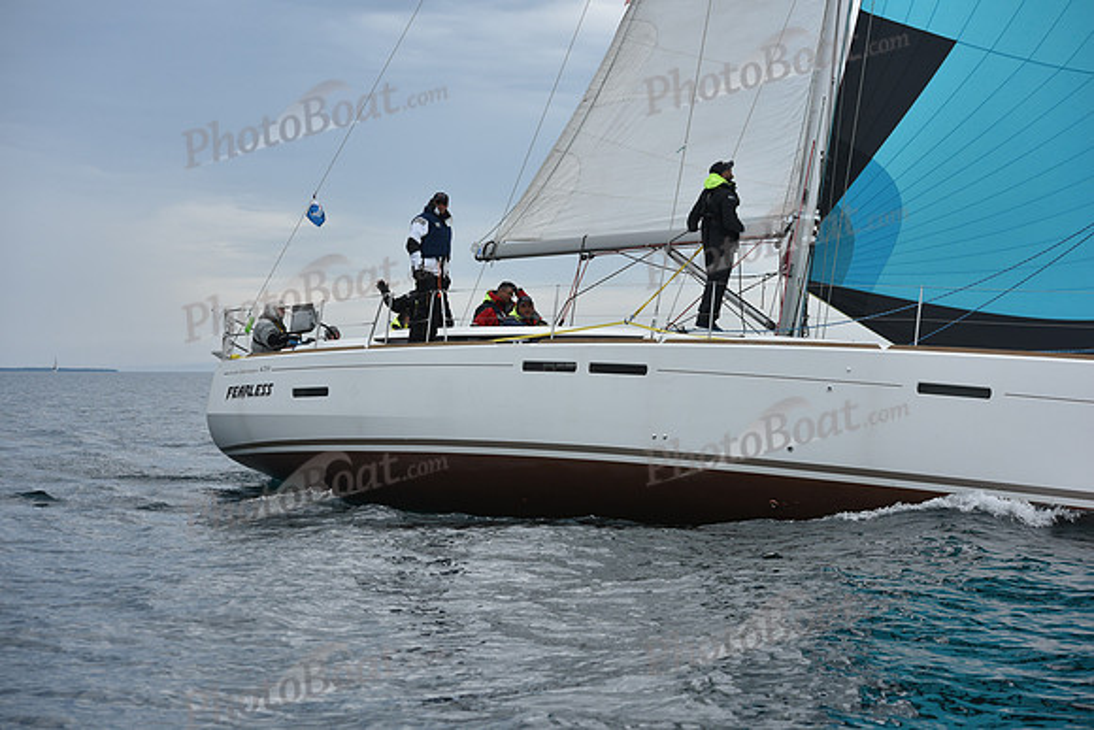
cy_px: 365
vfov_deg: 19.5
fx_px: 2128
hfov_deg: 28.8
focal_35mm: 70
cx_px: 547
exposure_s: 1/800
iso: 250
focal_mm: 70
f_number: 5.6
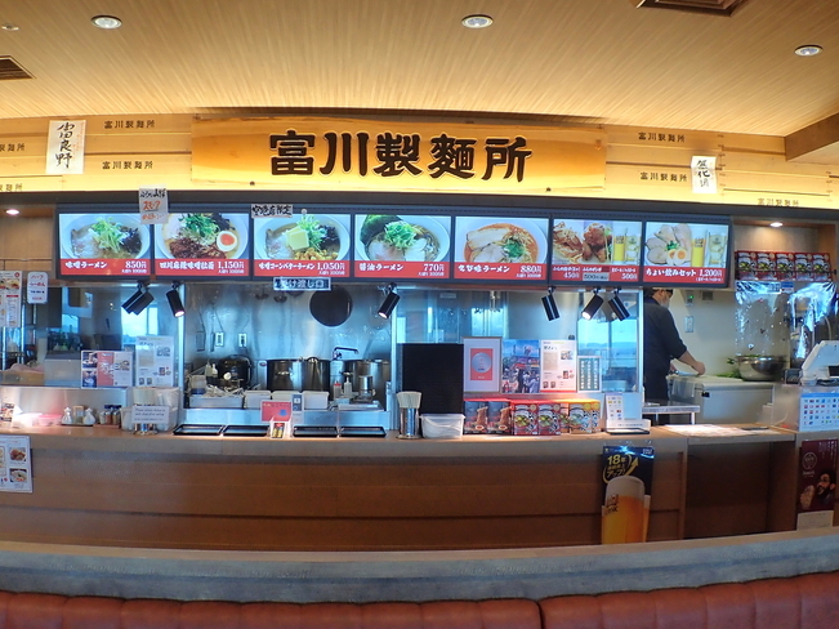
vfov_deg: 33.6
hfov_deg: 43.7
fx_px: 1042
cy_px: 316
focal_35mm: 43
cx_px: 351
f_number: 2.6
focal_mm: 6.42
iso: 160
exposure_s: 1/60
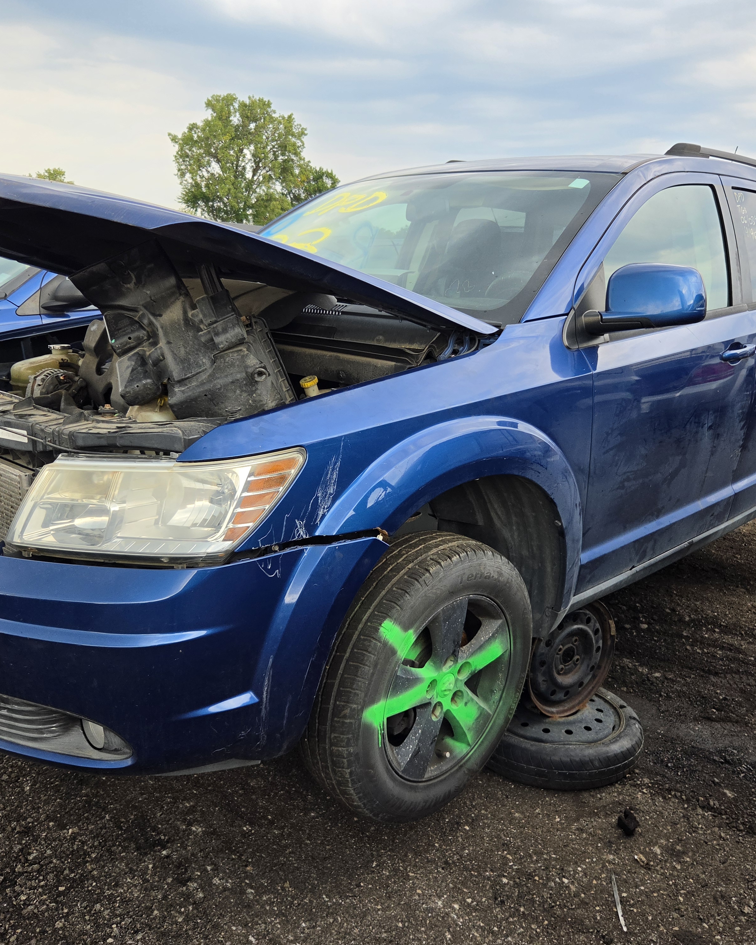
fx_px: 839
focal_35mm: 30
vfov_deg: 58.8
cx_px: 387
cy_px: 472
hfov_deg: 48.5
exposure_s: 1/871
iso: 80
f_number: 1.8
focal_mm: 5.4
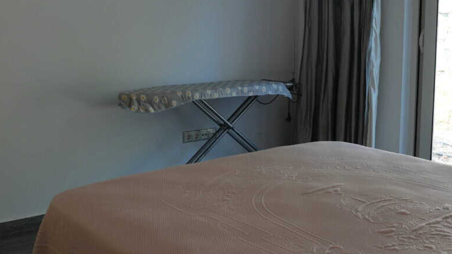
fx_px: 599
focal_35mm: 50
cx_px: 218
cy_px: 87
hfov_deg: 41.3
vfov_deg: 23.8
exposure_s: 1/60
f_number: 4
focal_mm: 18
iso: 200
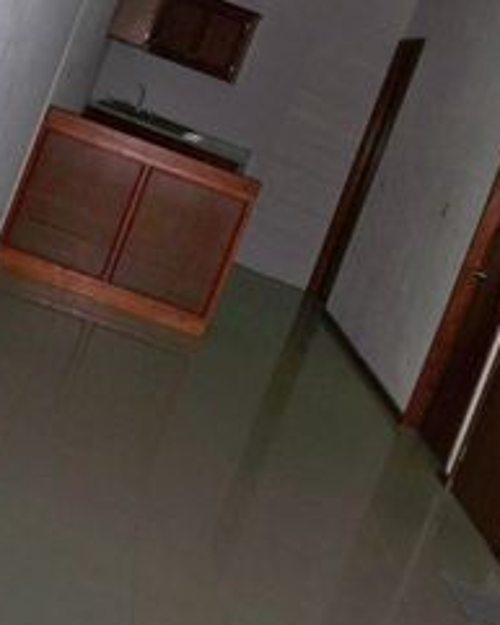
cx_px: 311
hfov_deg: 22.4
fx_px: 1257
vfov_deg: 27.1
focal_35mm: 68
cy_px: 83
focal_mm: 6.3
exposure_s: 1/60
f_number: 3.1
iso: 200
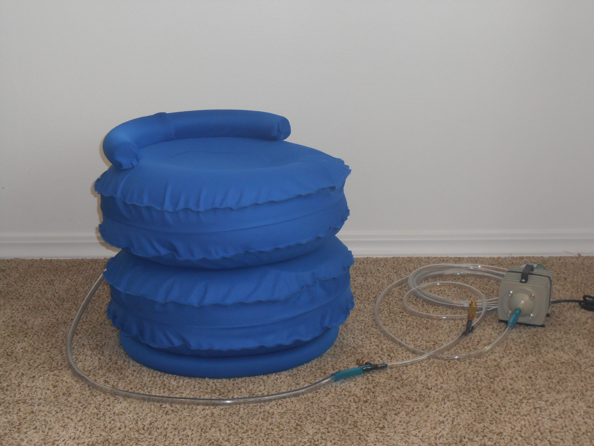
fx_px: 1081
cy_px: 223
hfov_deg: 30.7
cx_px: 297
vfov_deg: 23.3
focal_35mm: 63
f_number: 5.6
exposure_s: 1/60
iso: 250
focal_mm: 11.3
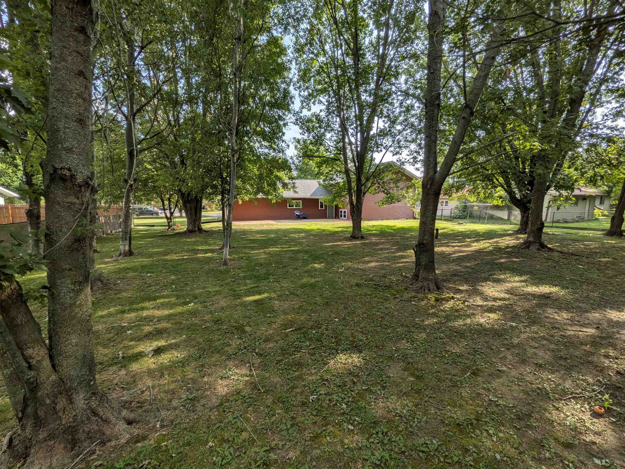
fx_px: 253
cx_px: 312
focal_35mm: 14
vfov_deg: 85.7
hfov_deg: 102.1
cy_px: 234
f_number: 2.2
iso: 46
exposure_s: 1/673
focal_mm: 1.85
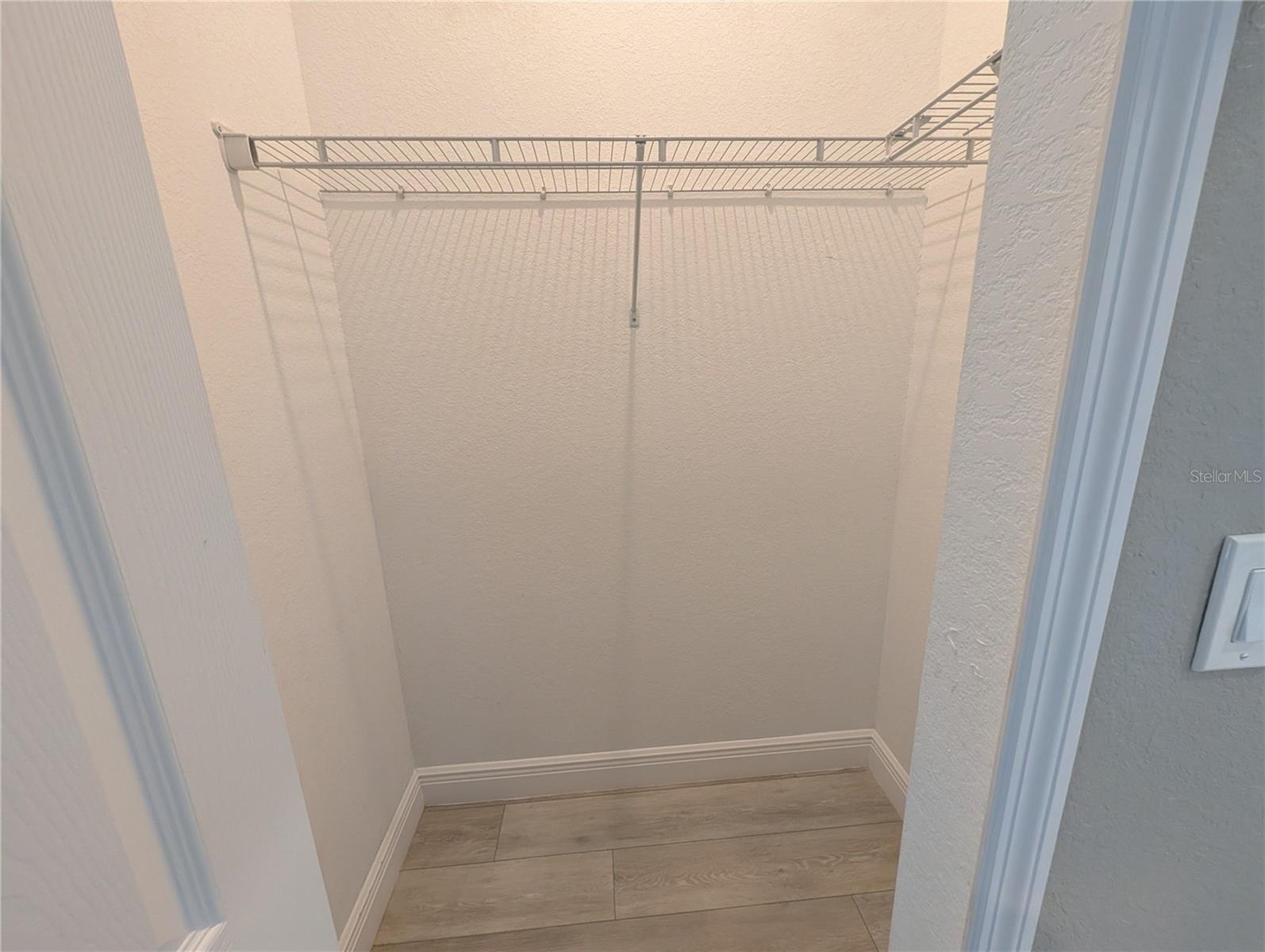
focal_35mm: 12
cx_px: 632
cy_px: 476
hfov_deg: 110.5
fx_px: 439
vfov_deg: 94.6
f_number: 1.7
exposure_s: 1/120
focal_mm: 2.02
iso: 240
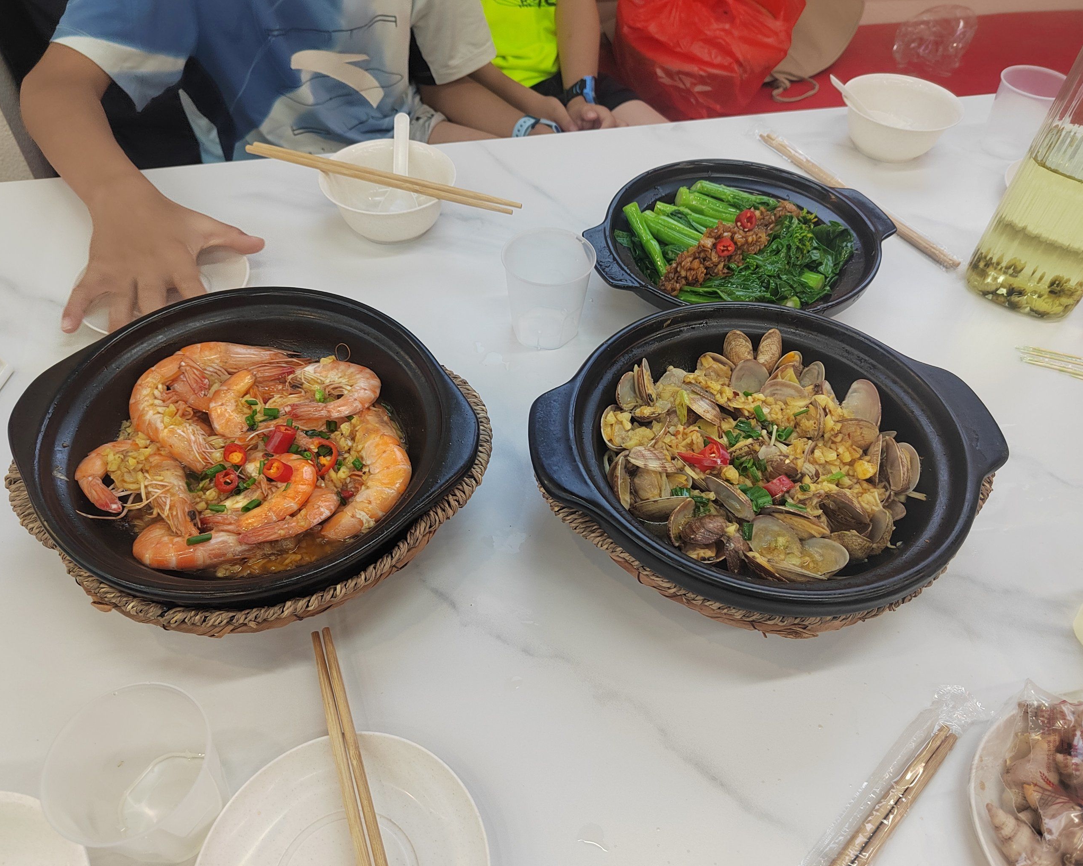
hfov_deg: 70.3
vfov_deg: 58.8
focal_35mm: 24
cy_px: 433
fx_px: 769
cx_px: 536
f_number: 1.9
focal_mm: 5.52
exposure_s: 1/100
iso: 647
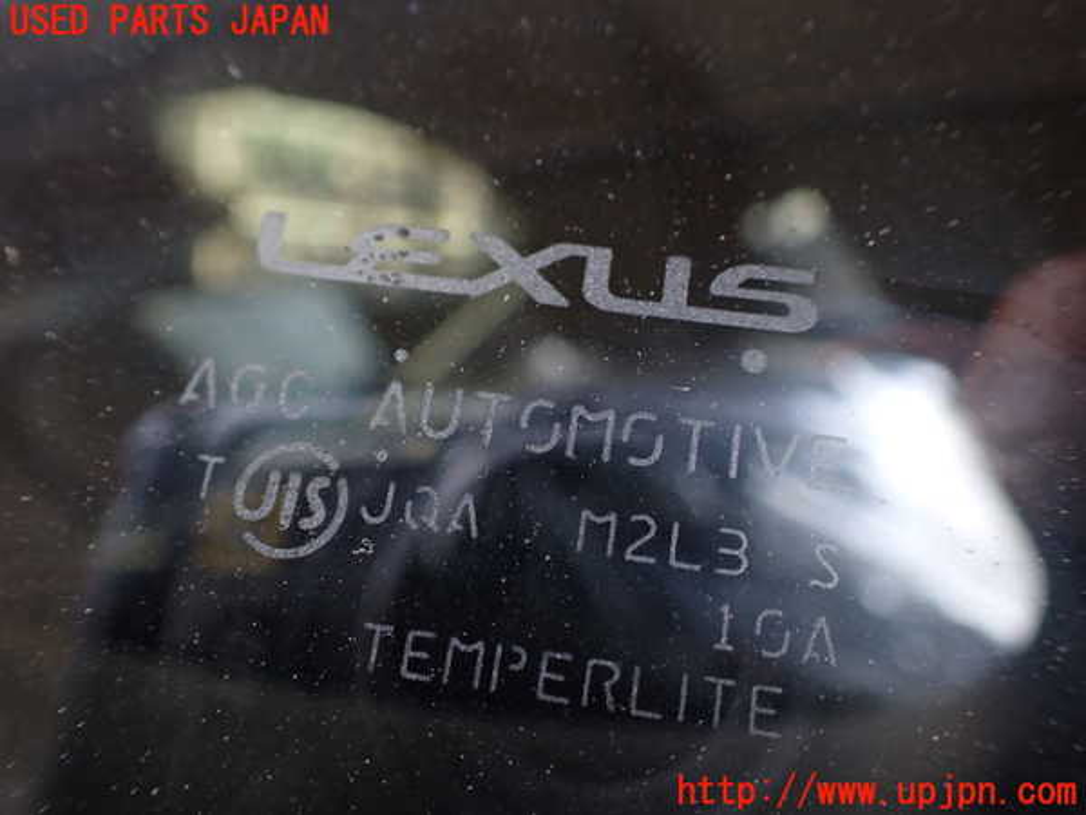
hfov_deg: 60.0
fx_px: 941
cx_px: 543
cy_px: 408
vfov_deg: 46.8
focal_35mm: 30
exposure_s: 1/125
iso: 200
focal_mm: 5.4
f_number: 2.3
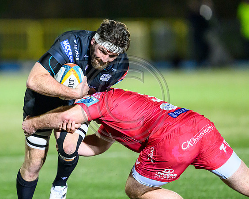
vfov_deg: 2.4
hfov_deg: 3.0
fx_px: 4773
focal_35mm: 648
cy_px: 64
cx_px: 84
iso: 8000
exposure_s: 1/1000
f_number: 2.8
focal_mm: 400
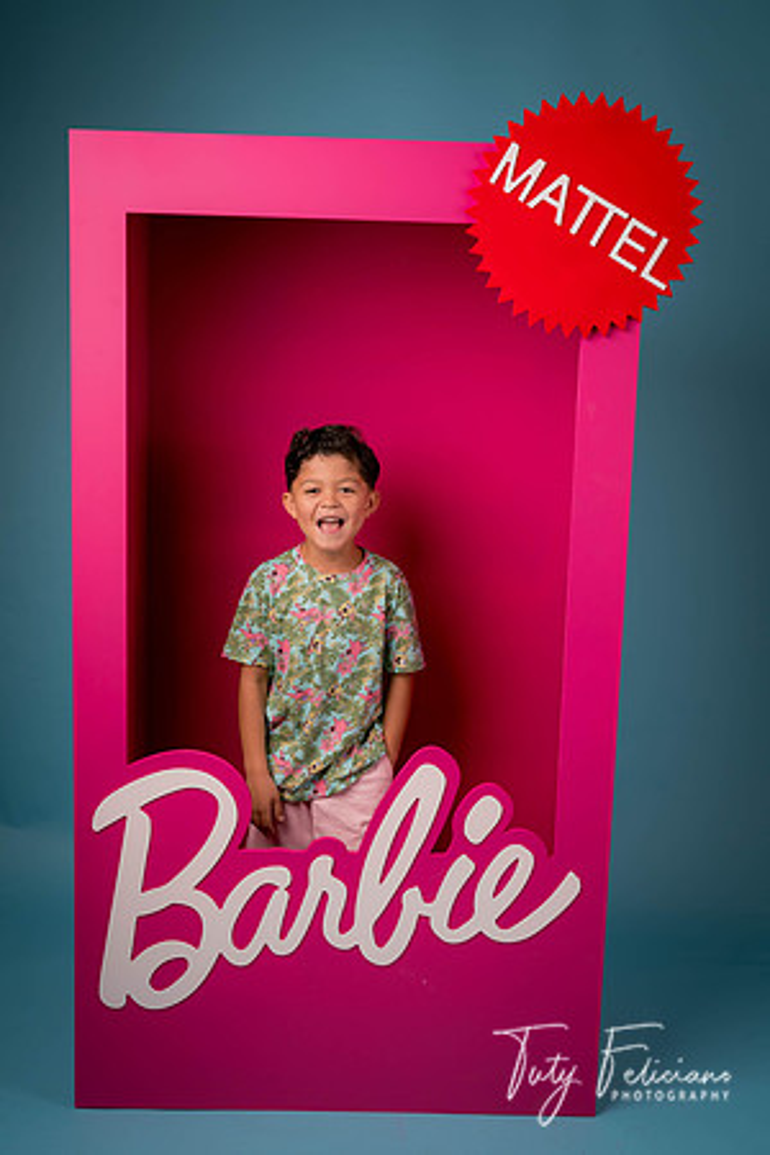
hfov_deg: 35.1
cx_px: 385
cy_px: 578
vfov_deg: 50.7
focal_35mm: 38
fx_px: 1219
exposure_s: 1/160
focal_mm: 38
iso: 125
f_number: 7.1
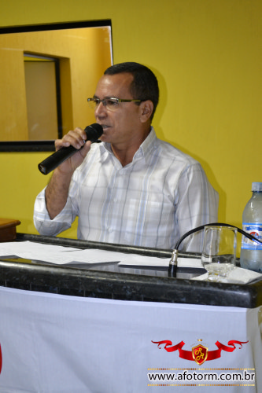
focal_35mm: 54
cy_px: 196
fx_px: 590
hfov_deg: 25.0
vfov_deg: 36.9
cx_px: 131
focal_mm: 36
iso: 2200
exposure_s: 1/60
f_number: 5
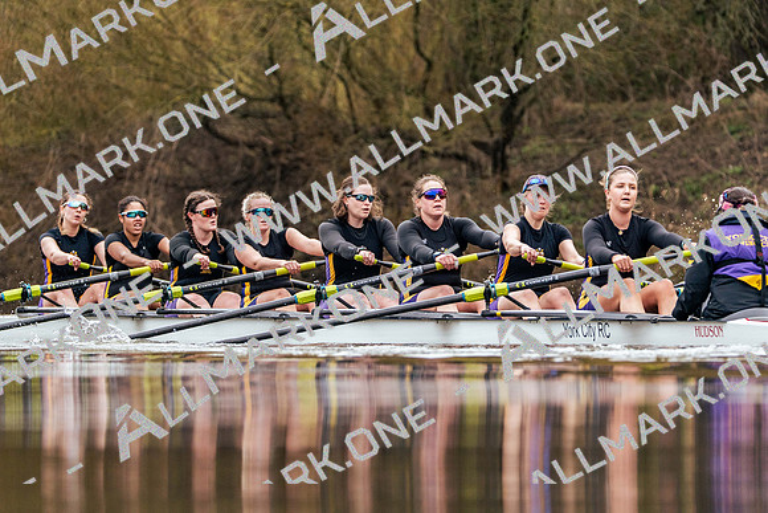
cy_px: 256
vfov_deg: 3.6
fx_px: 8151
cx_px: 384
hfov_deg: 5.4
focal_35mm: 382
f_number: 6.3
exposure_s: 1/2000
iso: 2000
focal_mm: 382
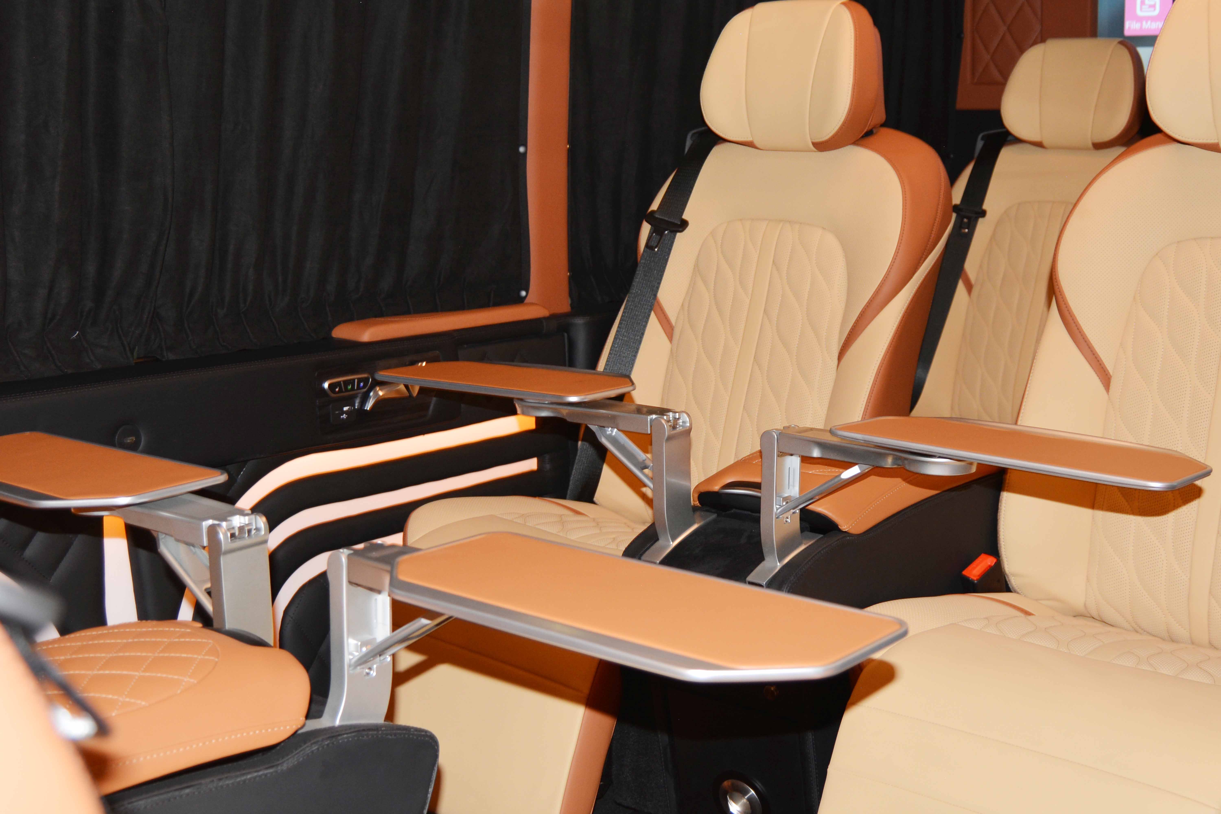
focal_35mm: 27
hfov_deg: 67.4
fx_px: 916
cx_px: 610
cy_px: 407
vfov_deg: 47.9
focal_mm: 18
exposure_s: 1/60
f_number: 3.5
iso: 200
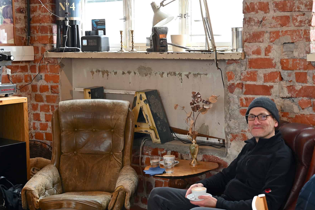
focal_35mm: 57
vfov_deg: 23.8
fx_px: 499
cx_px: 161
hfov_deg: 35.1
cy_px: 108
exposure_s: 1/25
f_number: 4
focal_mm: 50
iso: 400
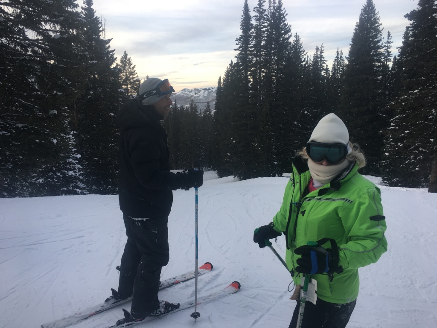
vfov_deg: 48.2
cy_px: 164
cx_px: 218
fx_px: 366
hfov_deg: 61.7
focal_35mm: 29
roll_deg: +1.2
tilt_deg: -9.3
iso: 25
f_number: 2.2
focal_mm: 4.15
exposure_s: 1/124
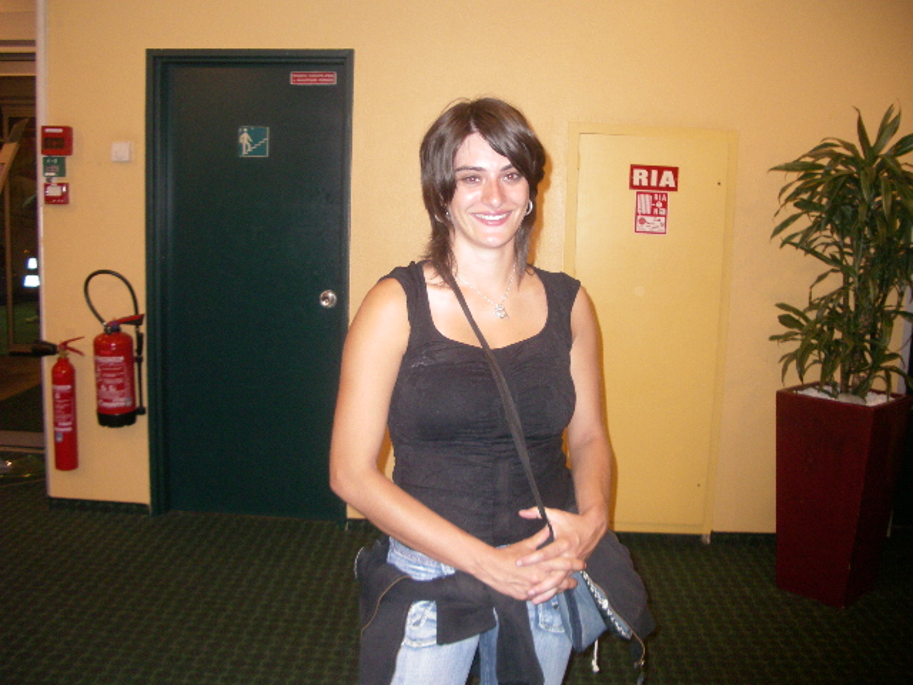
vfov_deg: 40.7
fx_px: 923
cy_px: 342
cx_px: 456
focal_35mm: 35
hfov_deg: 52.6
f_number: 2.6
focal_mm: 5.8
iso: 320
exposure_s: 1/40
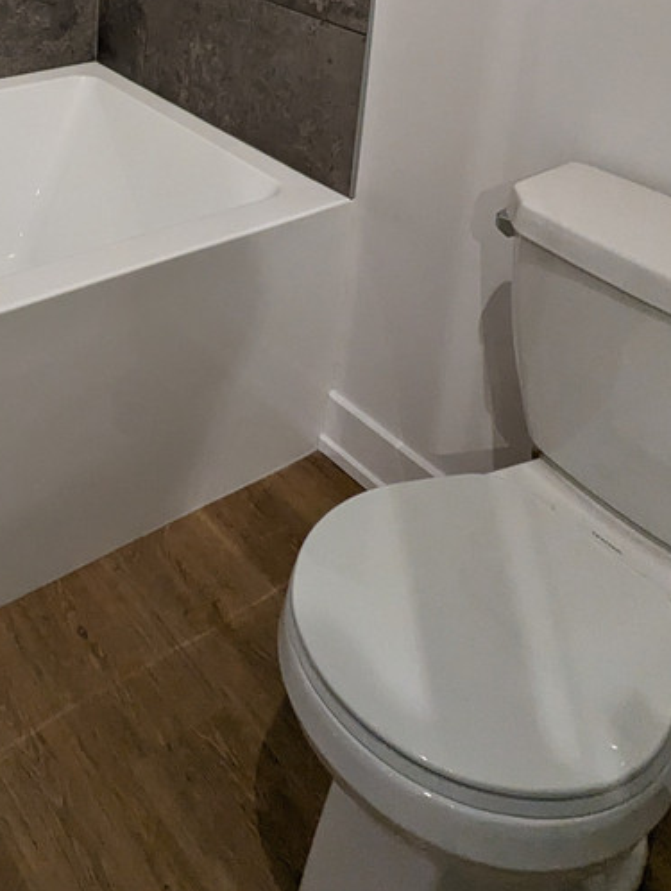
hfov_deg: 35.2
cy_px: -64
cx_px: 5
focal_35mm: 37
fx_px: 954
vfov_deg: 41.2
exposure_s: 1/120
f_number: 2.2
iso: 257
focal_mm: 2.35
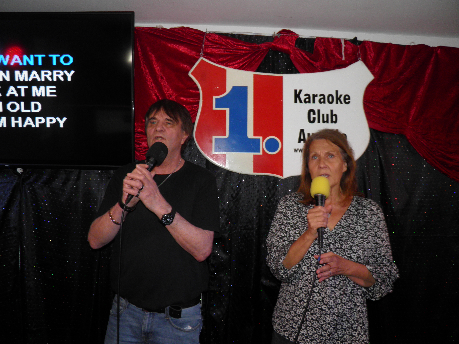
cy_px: 170
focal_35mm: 29
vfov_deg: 48.2
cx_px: 223
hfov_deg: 61.6
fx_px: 385
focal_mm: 4.9
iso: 100
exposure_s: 1/30
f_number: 2.8
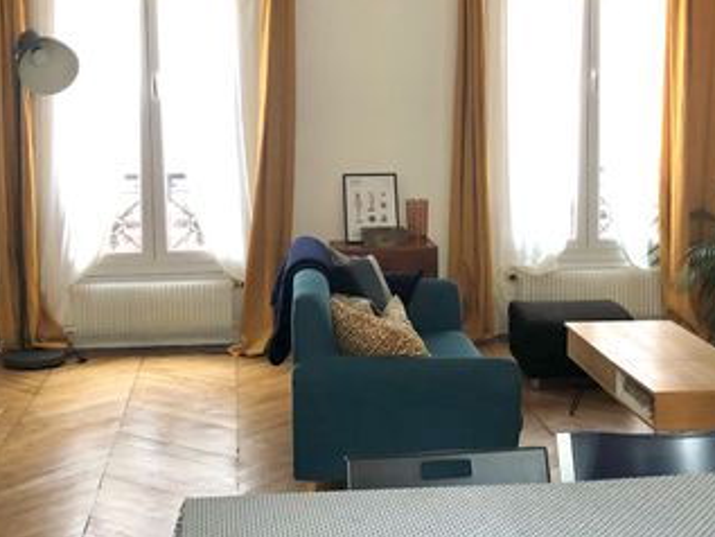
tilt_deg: -6.6
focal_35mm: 53
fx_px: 1095
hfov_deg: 36.1
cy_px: 196
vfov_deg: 27.4
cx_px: 377
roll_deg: +0.7
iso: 100
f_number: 1.8
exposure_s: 1/13
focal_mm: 3.99
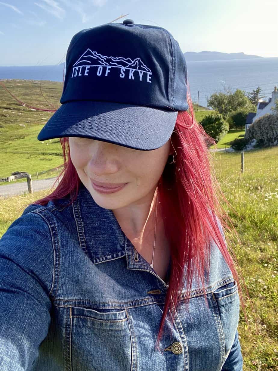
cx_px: 139
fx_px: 321
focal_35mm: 30
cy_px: 186
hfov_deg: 46.8
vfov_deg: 60.0
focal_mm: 2.71
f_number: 2.2
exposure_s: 1/214
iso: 25
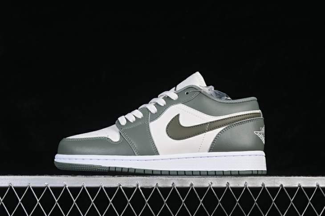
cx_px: 162
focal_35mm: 75
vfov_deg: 18.2
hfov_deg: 27.0
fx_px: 677
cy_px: 108
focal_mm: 50
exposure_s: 1/80
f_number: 8
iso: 160
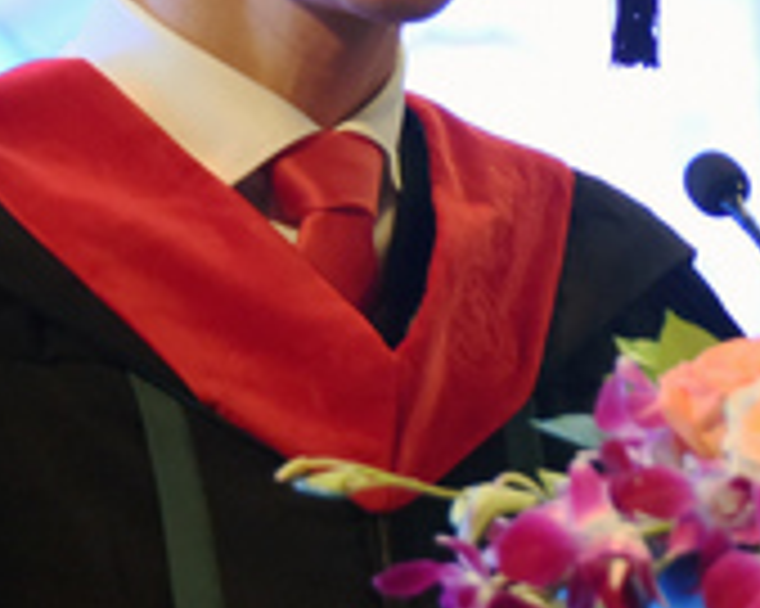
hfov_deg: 4.4
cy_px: -65
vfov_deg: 3.6
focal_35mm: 435
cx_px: 787
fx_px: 9779
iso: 2500
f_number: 5.6
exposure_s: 1/80
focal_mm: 135
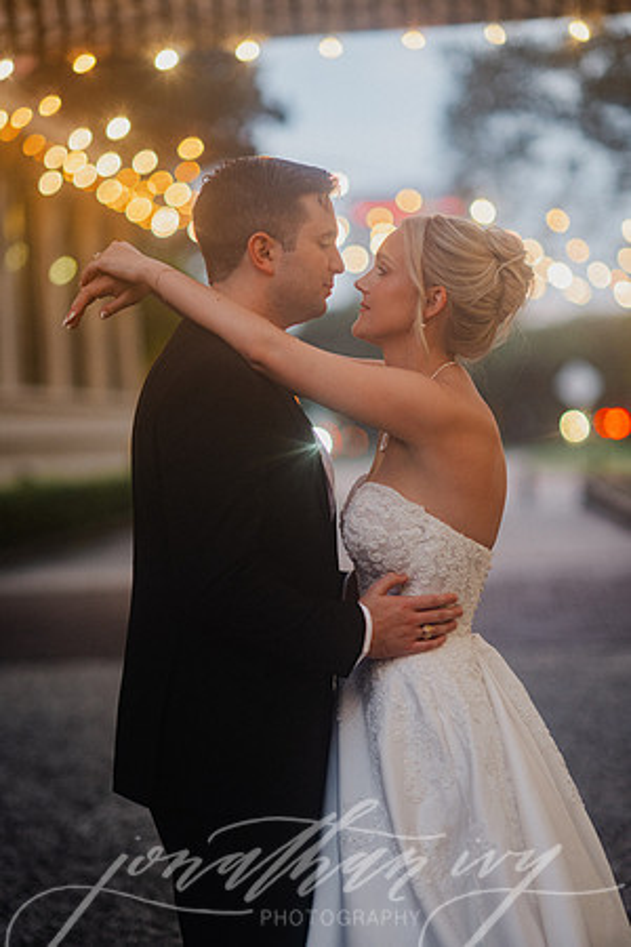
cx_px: 316
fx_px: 2235
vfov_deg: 23.9
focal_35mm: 85
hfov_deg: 16.1
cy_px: 474
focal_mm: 85
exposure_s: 1/60
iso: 500
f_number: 1.8
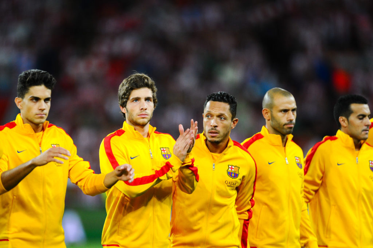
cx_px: 186
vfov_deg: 3.4
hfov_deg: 5.2
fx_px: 4141
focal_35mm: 400
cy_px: 124
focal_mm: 400
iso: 2000
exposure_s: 1/1250
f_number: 3.2
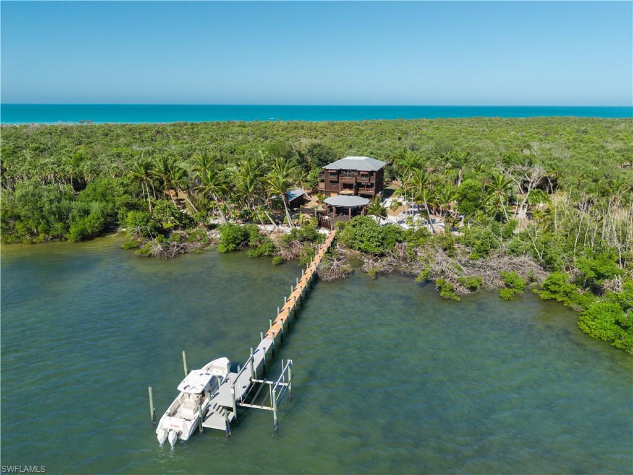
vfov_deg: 56.8
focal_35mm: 24
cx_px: 316
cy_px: 238
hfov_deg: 71.6
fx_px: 439
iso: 100
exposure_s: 1/500
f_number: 1.8
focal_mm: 8.67
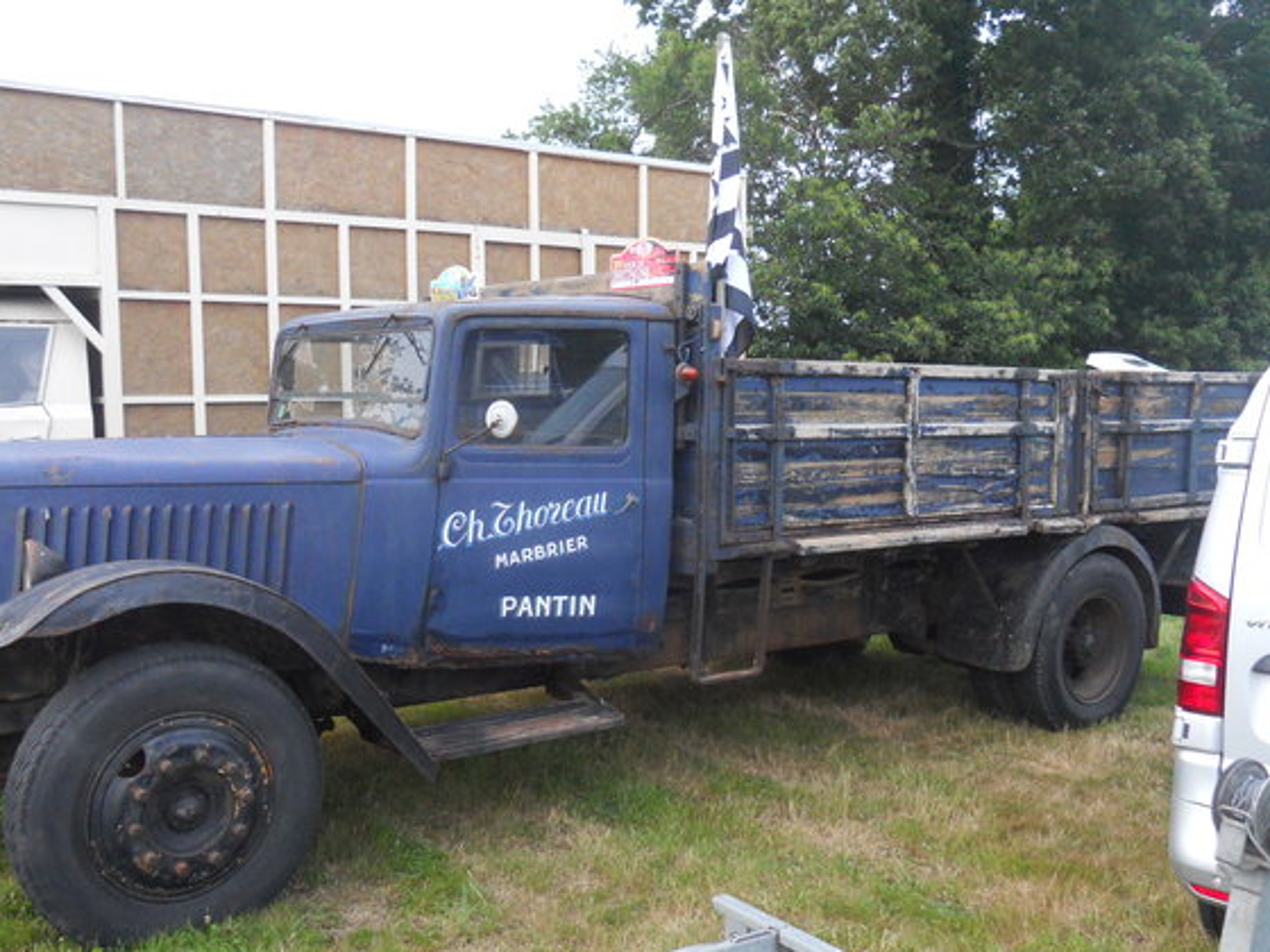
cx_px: 535
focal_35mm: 35
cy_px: 504
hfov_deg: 52.4
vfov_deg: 40.7
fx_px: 1284
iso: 400
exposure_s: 1/160
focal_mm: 5
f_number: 2.7
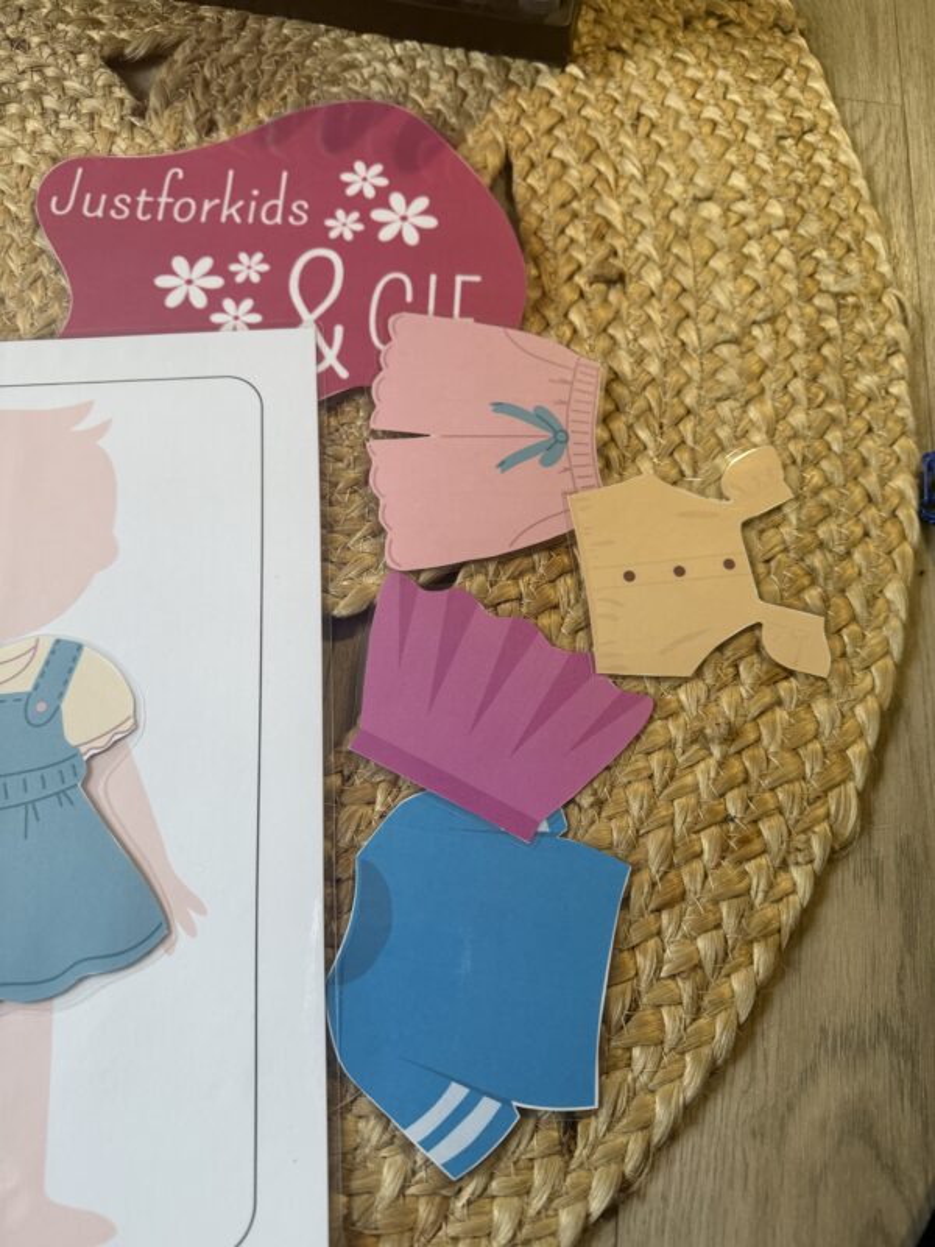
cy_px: 624
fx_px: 864
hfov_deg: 56.8
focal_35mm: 24
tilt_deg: -70.5
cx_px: 468
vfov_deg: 71.6
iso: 250
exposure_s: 1/60
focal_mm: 6.76
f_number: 1.78
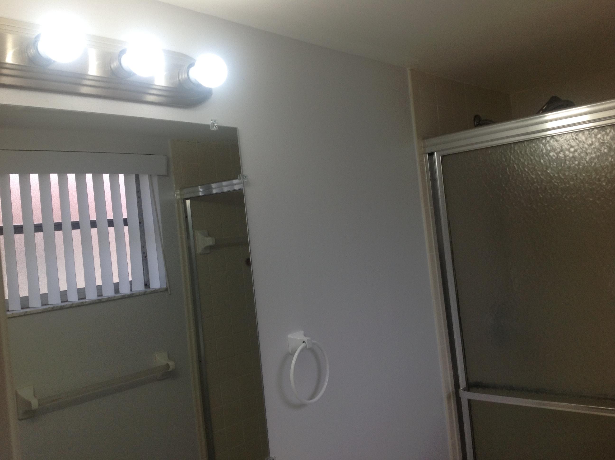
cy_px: 230
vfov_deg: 40.6
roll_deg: +4.7
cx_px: 308
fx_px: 621
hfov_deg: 52.7
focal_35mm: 35
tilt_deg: +2.8
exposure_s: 1/234
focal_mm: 4.28
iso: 50
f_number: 2.4
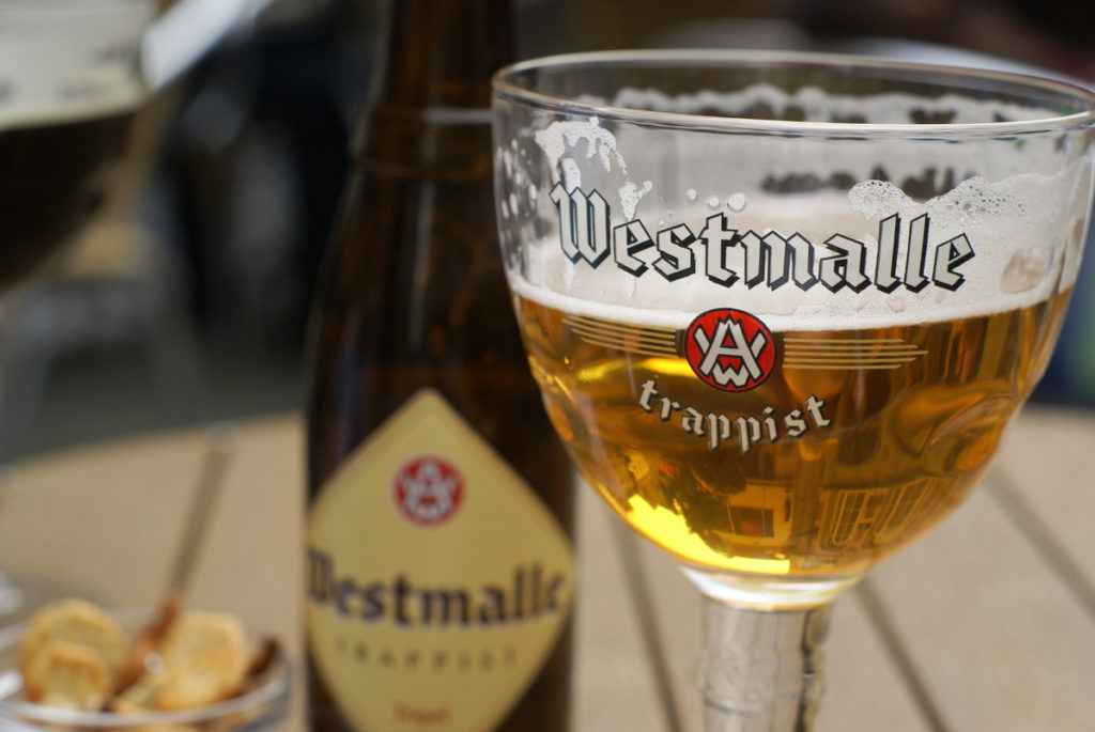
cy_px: 366
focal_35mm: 75
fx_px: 2283
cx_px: 548
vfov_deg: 18.2
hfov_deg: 27.0
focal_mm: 50
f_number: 5.6
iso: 100
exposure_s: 1/125
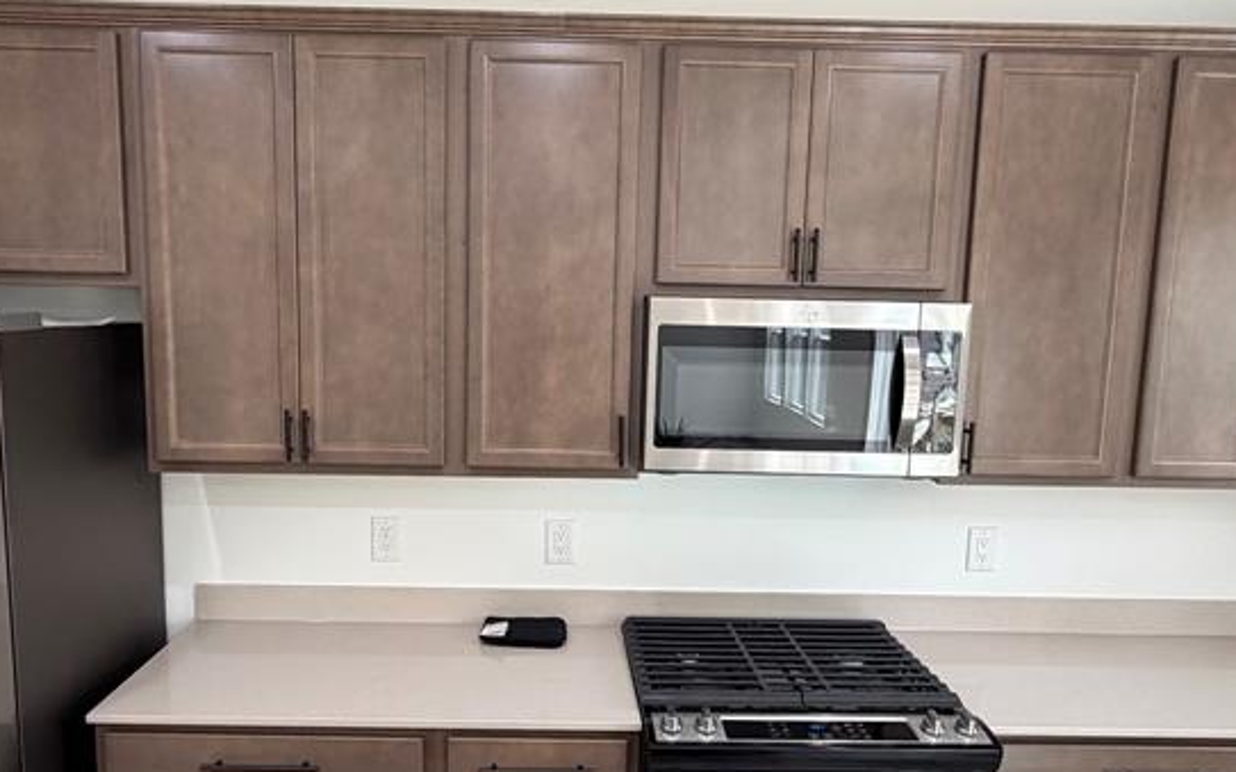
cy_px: 435
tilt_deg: -9.6
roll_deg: -0.5
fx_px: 943
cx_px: 571
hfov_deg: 66.4
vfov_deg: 44.4
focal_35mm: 28
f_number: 2.2
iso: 250
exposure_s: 1/120
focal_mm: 2.22
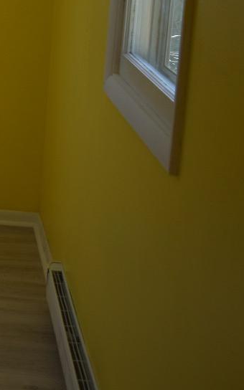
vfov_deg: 24.8
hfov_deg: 13.3
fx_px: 872
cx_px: -271
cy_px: 72
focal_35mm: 82
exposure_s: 1/200
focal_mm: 18
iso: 200
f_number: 3.5
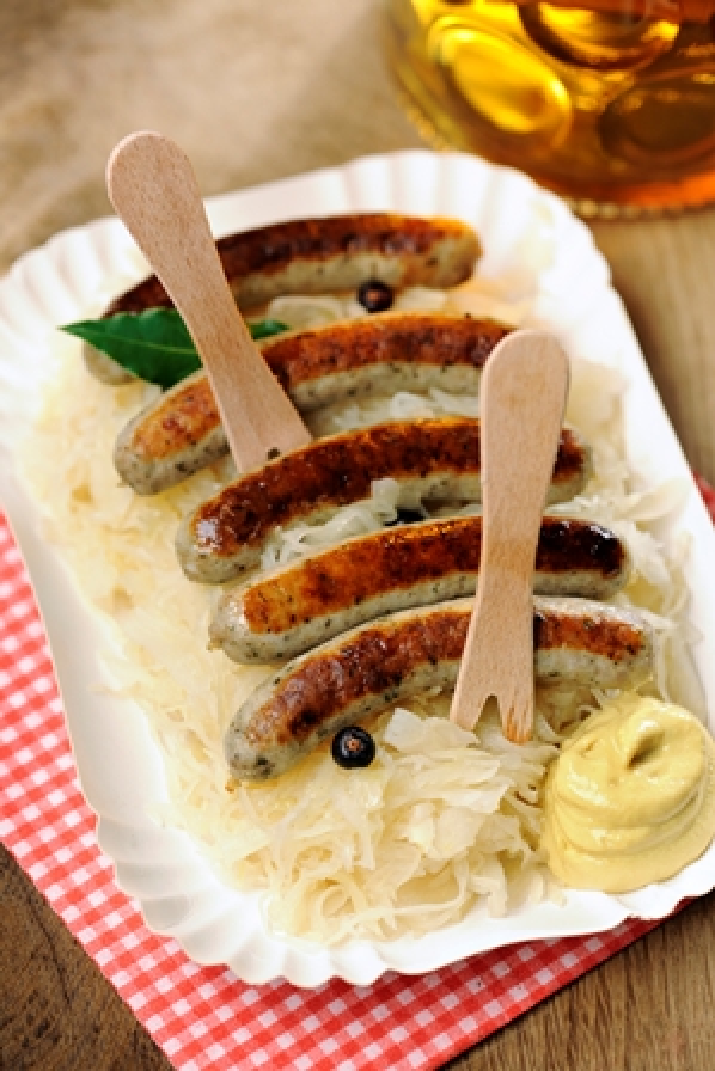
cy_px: 536
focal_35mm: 105
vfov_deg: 19.5
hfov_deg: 13.1
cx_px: 358
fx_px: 3125
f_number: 5.6
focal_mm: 105
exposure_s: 1/8
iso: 100
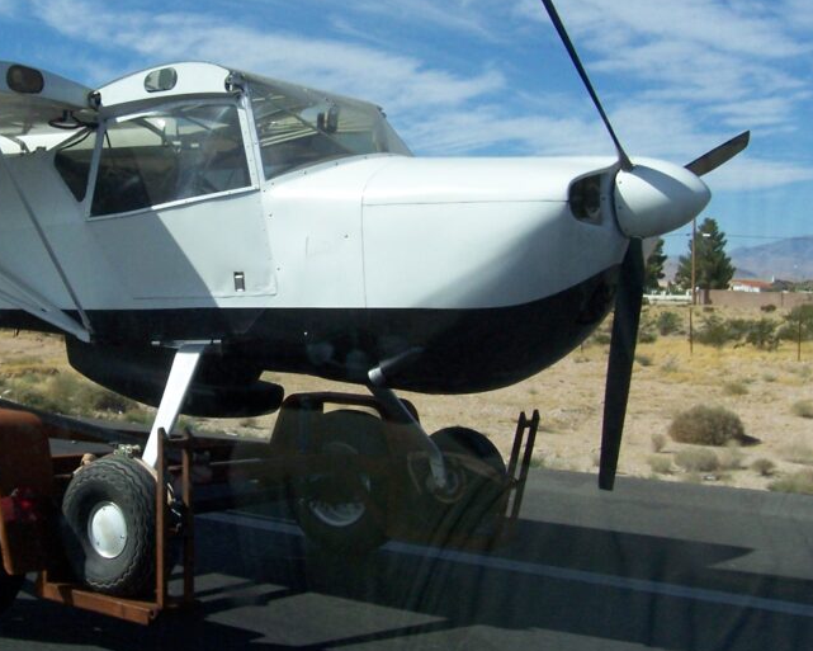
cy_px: 251
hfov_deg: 34.8
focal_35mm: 53
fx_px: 1275
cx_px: 224
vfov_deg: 28.5
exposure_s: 1/1500
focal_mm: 5.6
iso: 160
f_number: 5.6
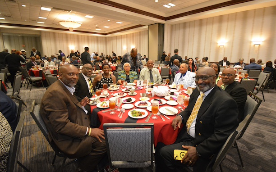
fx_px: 120
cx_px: 143
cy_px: 80
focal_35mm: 16
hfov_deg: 97.8
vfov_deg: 71.1
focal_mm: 10
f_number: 4.5
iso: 2500
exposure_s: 1/60
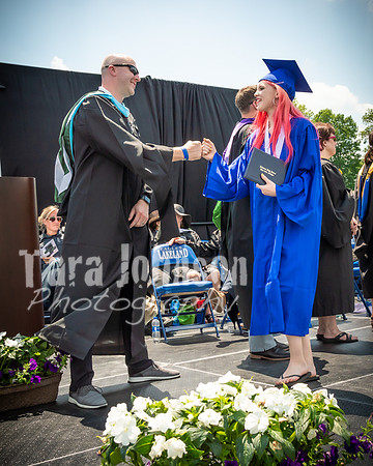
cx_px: 226
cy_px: 233
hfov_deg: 32.3
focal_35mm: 47
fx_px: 642
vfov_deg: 39.9
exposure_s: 1/800
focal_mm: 22
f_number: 7.1
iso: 200
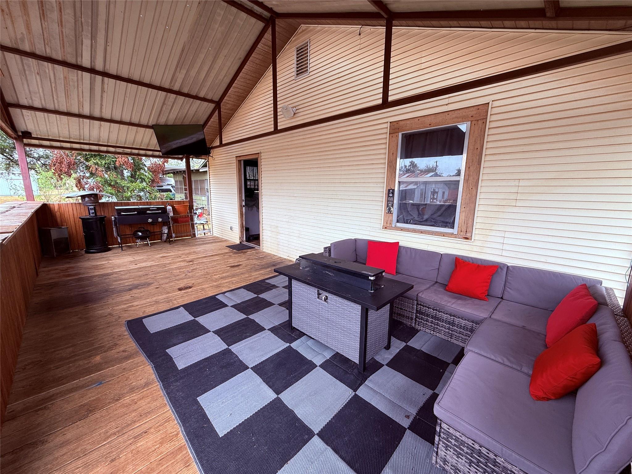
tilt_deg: -9.7
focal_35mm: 14
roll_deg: -0.8
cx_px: 316
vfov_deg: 85.7
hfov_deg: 102.1
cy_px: 237
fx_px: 256
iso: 50
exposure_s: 1/164
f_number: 2.2
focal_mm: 2.22
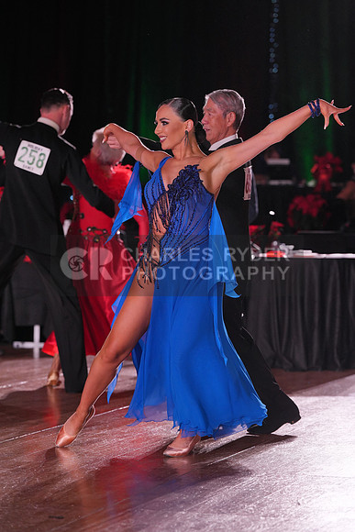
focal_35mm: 134
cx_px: 178
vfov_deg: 15.3
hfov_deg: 10.2
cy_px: 266
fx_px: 1981
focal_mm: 134
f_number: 4
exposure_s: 1/400
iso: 1000
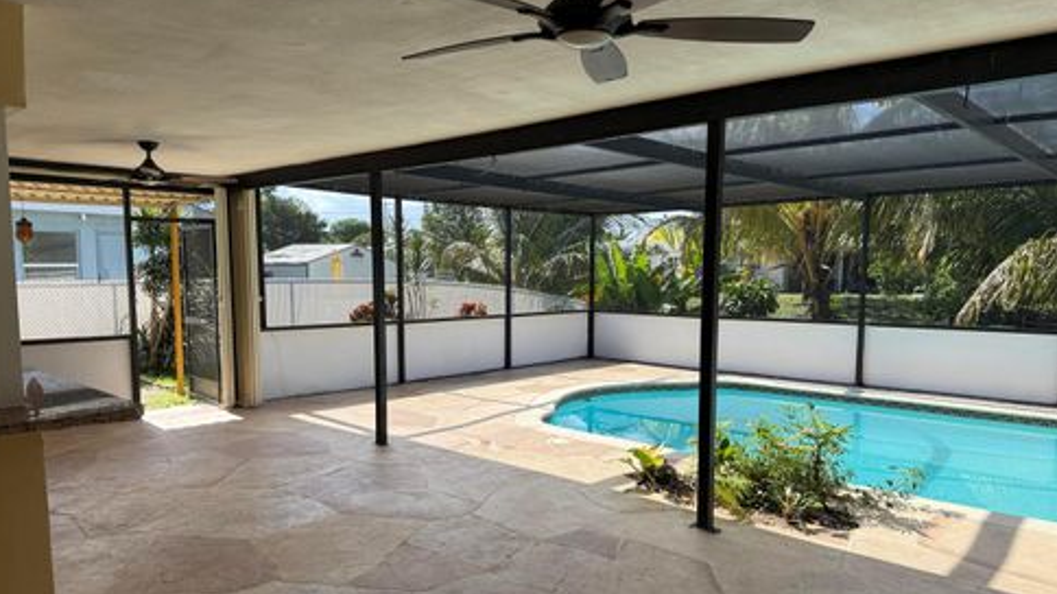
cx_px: 520
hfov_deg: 69.9
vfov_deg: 42.7
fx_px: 757
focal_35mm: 27
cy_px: 344
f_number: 1.78
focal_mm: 6.76
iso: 80
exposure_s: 1/1618
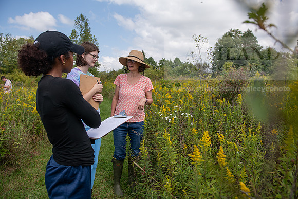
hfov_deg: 69.4
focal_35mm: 26
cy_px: 100
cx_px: 149
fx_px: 215
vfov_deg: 49.6
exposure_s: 1/500
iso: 64
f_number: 4
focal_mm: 26
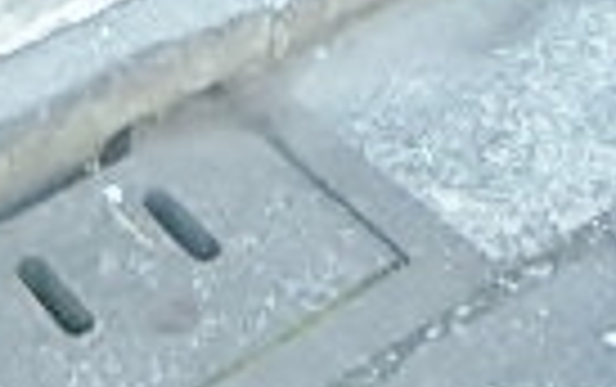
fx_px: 1748
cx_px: 121
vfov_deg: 10.5
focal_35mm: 104
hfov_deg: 19.8
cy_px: -590
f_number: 3.5
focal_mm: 3.7
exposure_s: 1/125
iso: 125
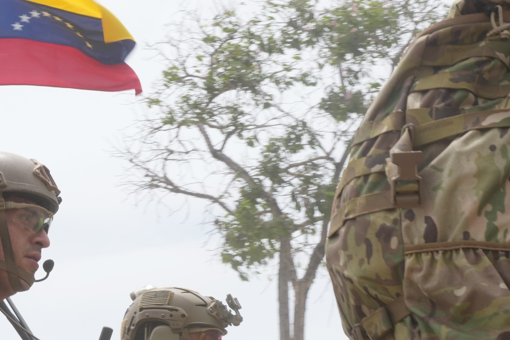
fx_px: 1544
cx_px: -155
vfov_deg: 12.5
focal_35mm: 109
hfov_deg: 17.6
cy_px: 292
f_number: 16
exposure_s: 1/160
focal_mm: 35
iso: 250
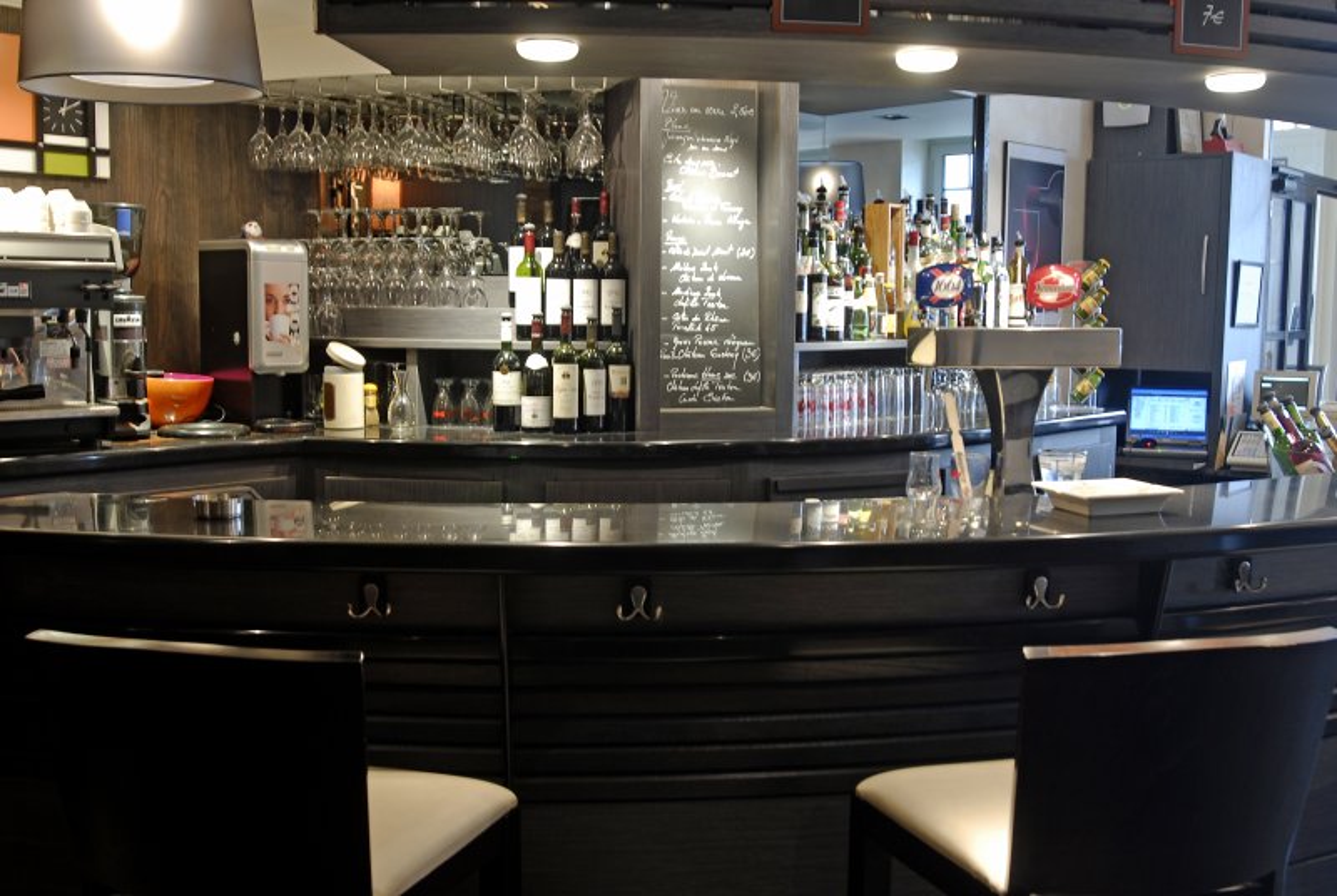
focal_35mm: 38
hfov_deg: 51.2
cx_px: 668
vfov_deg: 35.6
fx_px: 1395
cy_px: 448
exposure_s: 1
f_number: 5.6
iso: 100
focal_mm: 25
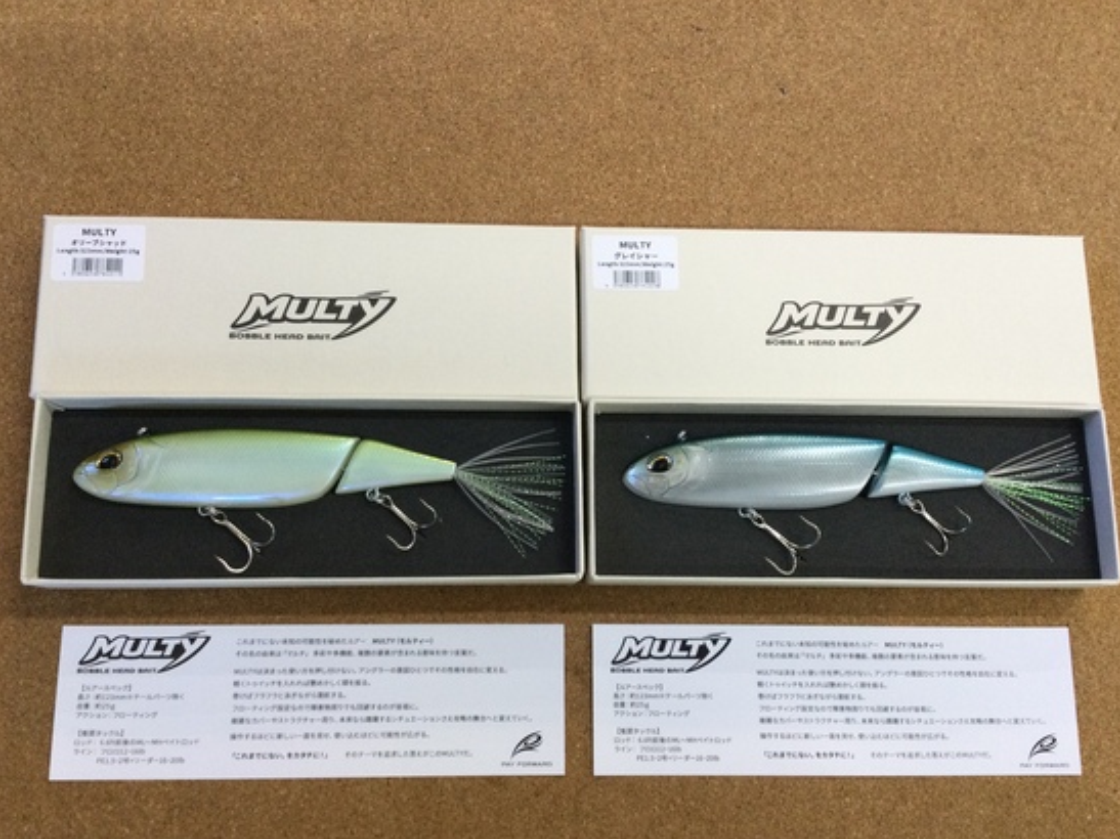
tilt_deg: -78.8
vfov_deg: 41.7
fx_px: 1100
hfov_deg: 54.0
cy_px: 458
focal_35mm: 34
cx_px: 545
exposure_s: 1/30
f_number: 2.4
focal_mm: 3.3
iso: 40
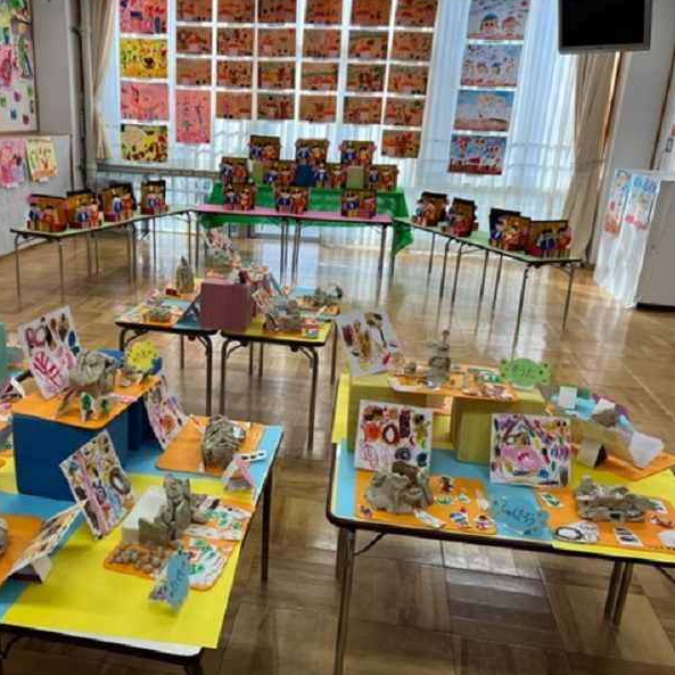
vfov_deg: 52.5
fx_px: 684
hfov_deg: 52.2
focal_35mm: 31
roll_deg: -3.3
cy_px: 336
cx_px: 269
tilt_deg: -17.7
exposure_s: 1/240
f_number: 1.5
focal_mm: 5.7
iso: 50
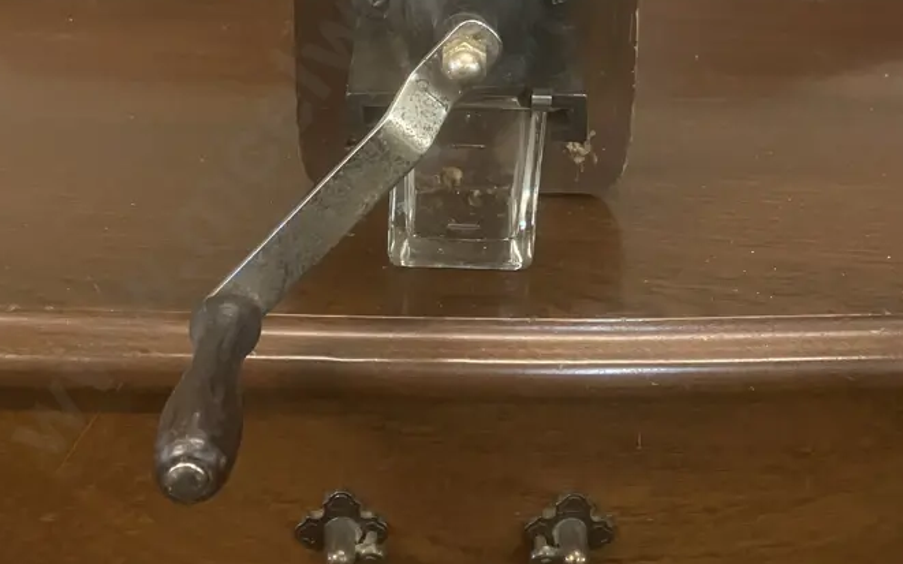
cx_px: 448
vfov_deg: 25.3
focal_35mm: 46
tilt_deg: -10.2
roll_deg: -2.5
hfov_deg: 43.5
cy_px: -107
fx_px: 1132
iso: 250
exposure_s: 1/50
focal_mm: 3.99
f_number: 1.8
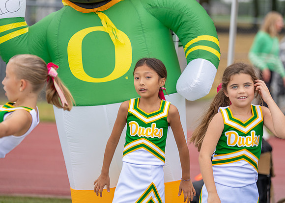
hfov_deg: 13.5
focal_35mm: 149
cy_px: 102
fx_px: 1204
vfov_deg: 9.7
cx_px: 153
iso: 500
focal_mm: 142
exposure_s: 1/1250
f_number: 2.8
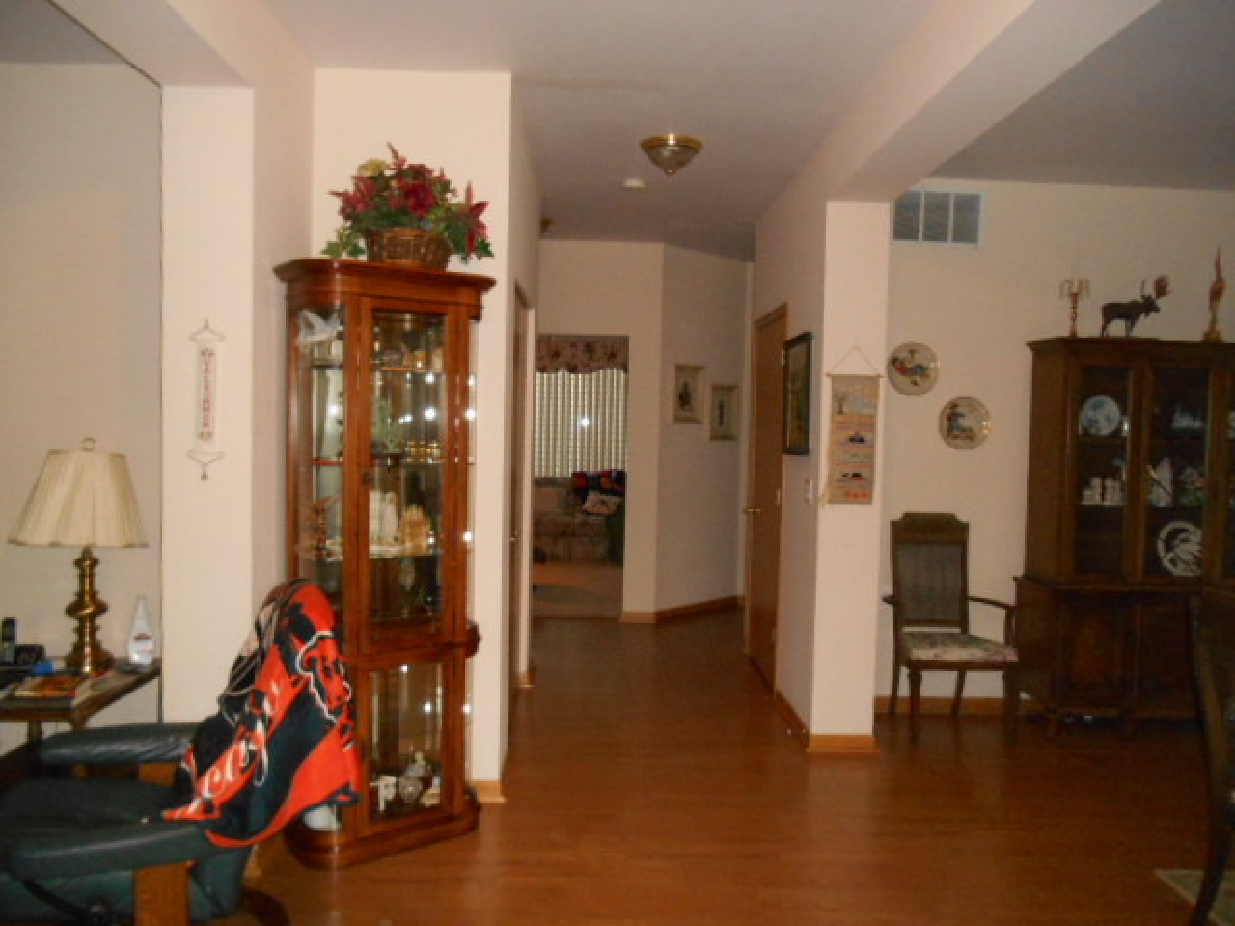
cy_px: 463
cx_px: 618
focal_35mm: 26
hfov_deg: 67.3
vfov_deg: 53.1
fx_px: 928
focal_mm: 4.7
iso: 560
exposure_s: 1/25
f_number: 3.4
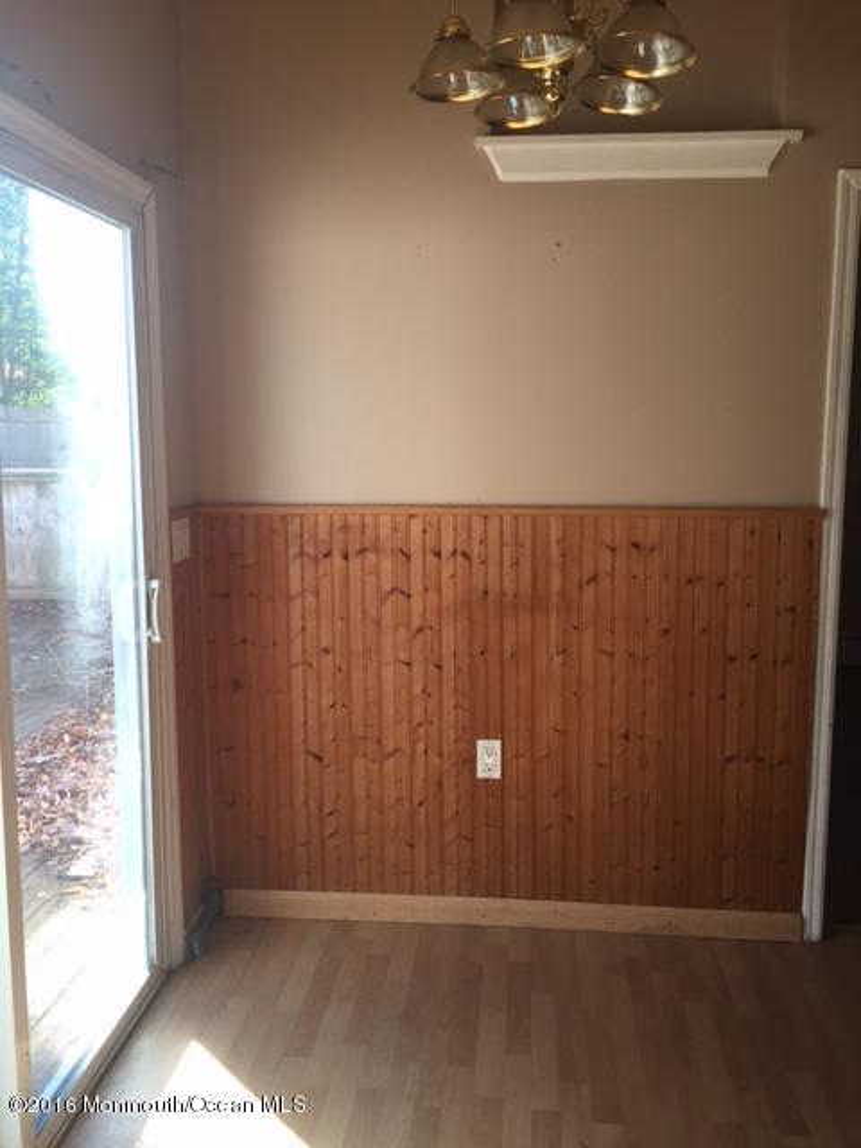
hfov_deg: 48.2
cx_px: 430
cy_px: 574
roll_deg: -1.0
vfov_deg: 61.7
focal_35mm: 29
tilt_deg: -6.9
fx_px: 962
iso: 50
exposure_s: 1/120
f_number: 2.2
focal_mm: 4.15
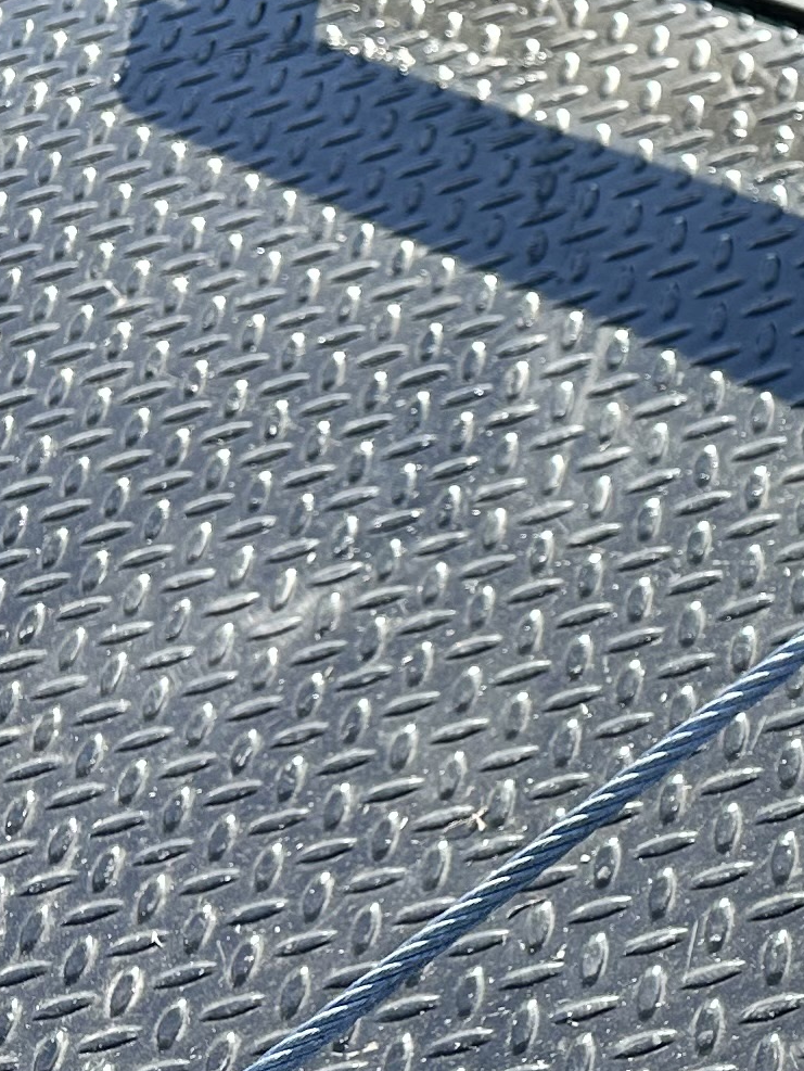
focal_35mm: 98
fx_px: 3033
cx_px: 1919
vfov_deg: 20.0
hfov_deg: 12.1
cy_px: 482
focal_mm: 6.86
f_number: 1.78
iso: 80
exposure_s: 1/1212
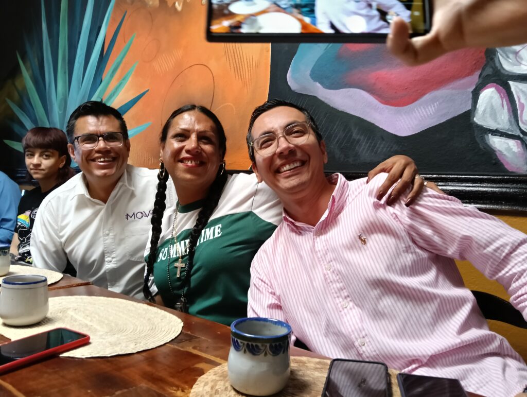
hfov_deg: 65.2
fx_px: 412
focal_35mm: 27
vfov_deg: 51.5
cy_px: 198
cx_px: 264
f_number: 1.8
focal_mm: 3.98
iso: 320
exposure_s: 1/33.3
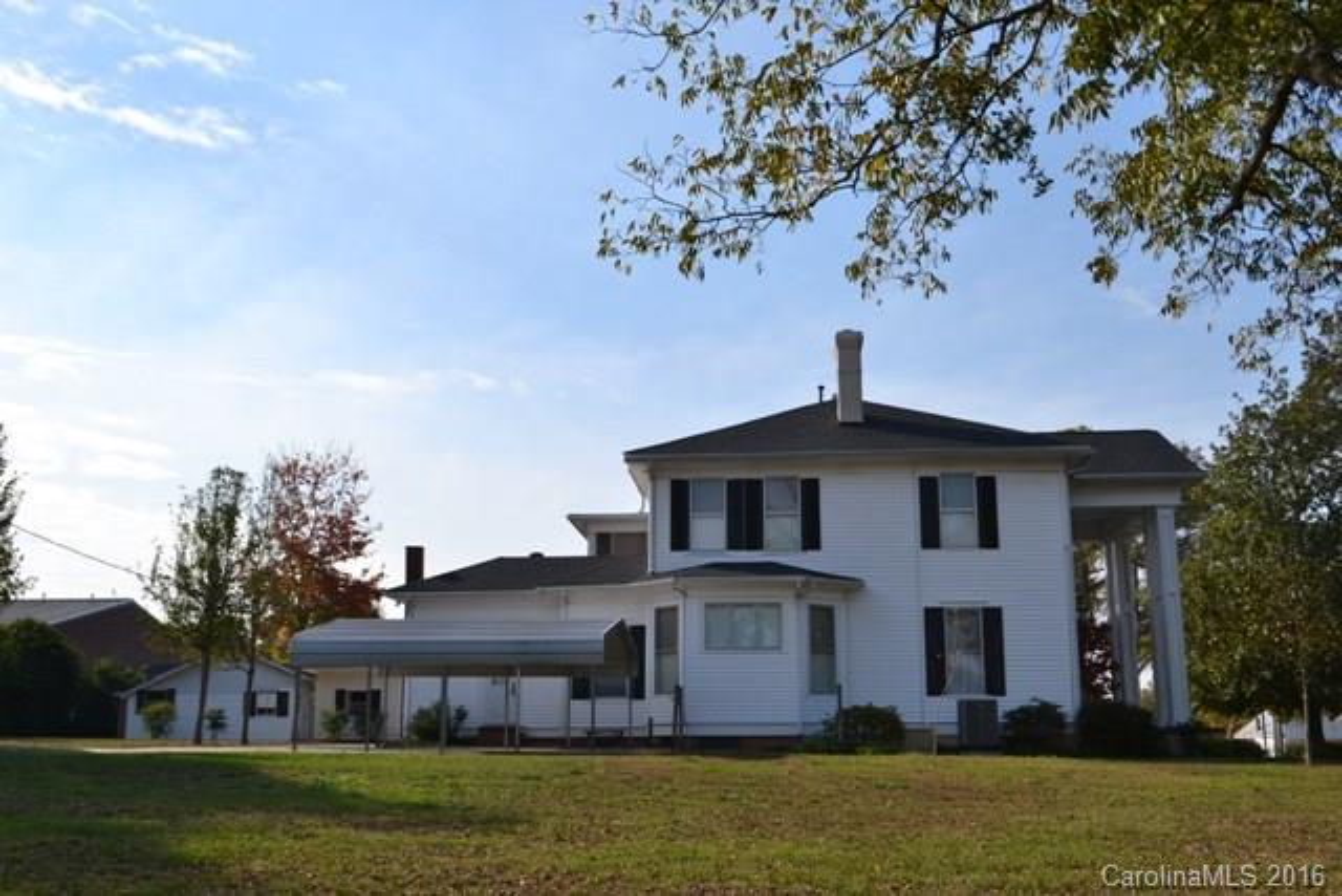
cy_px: 448
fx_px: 1342
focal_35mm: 36
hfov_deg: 53.1
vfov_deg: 36.9
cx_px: 671
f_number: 9
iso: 100
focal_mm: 24
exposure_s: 1/320
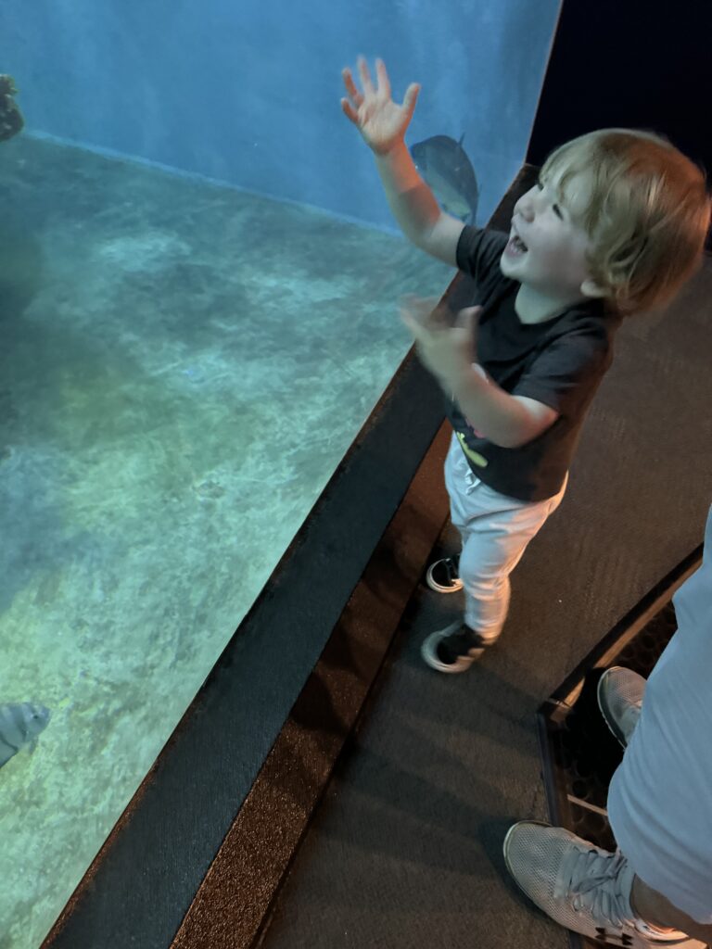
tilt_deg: -51.3
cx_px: 356
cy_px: 474
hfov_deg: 56.8
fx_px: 658
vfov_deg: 71.6
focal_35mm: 24
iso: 1250
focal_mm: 6.76
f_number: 1.78
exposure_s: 1/30
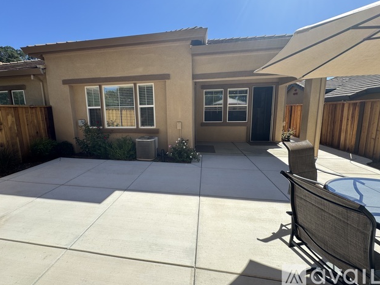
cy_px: 136
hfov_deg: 98.0
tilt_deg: -9.8
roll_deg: +0.4
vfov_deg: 81.7
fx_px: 165
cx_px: 177
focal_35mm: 15
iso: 40
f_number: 2.2
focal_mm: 2.22
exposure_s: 1/600
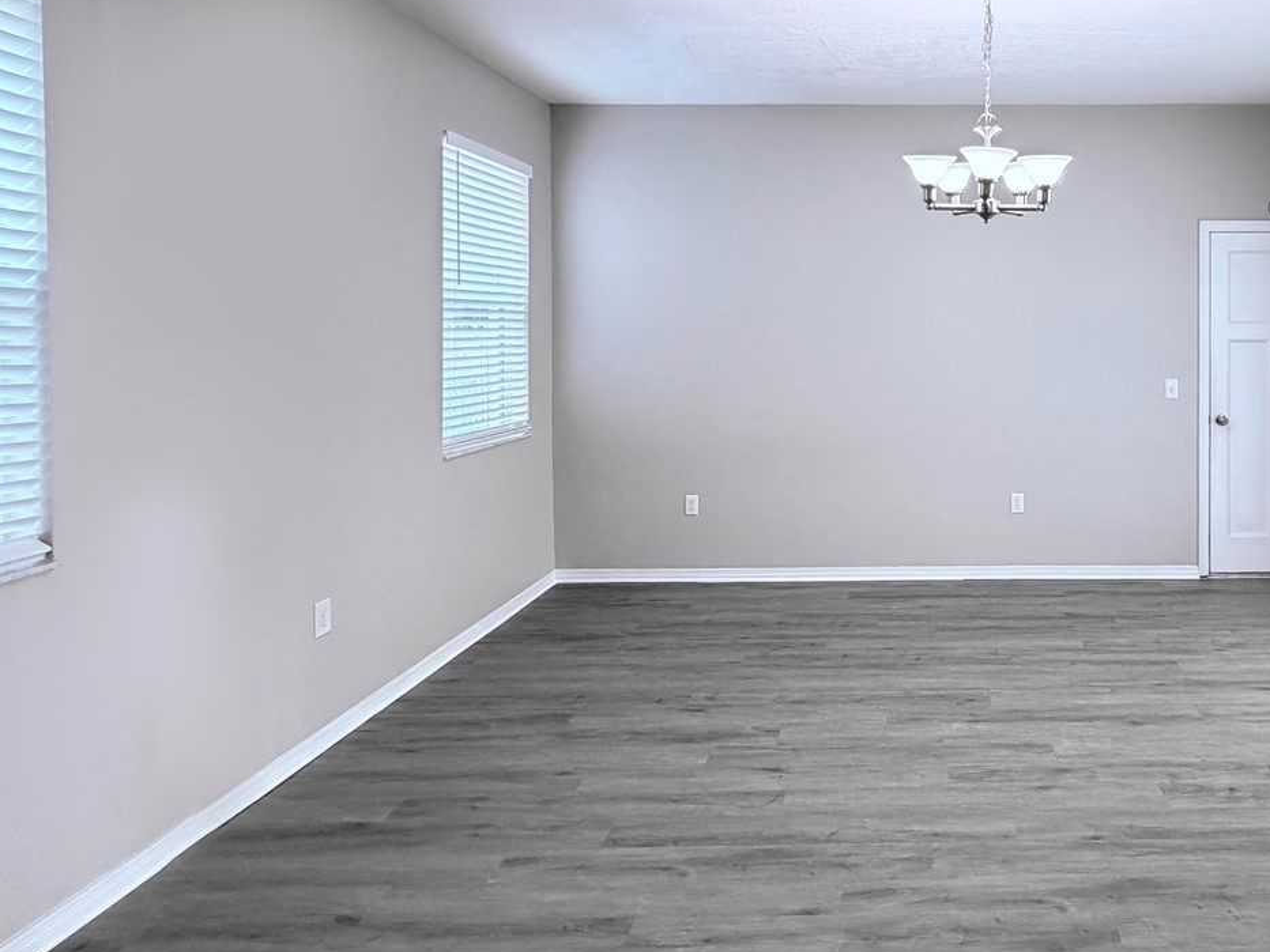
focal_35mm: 24
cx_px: 926
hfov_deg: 67.8
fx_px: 881
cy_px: 339
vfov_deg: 55.9
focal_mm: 2.22
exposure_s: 1/60
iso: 400
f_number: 2.2
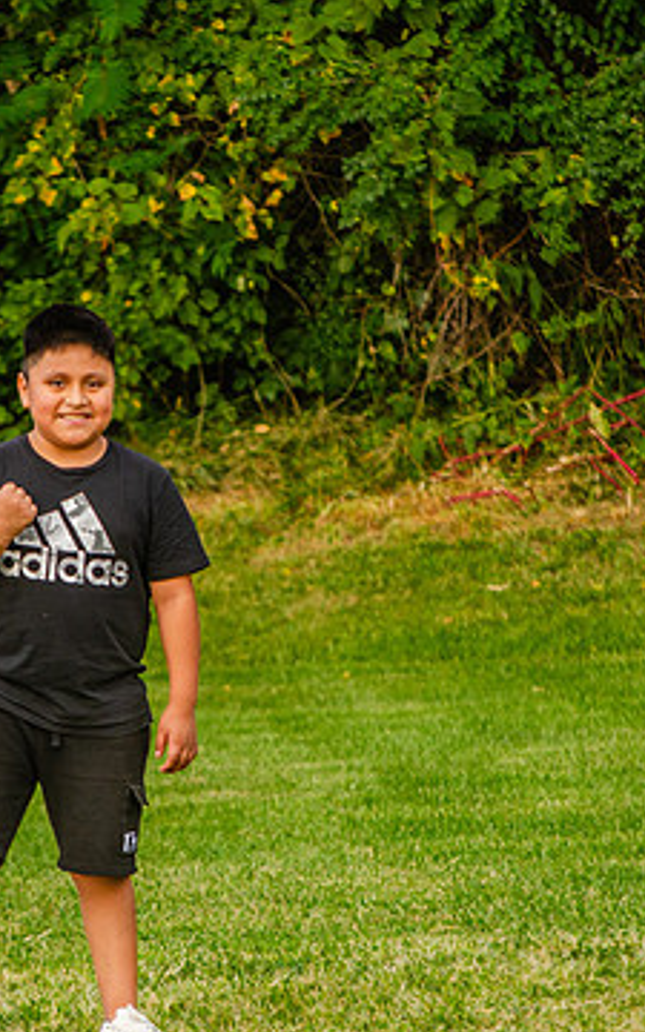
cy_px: 499
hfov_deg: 4.0
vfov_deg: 6.3
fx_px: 9338
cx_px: 120
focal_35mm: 332
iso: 400
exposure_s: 1/500
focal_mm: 135
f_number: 5.6
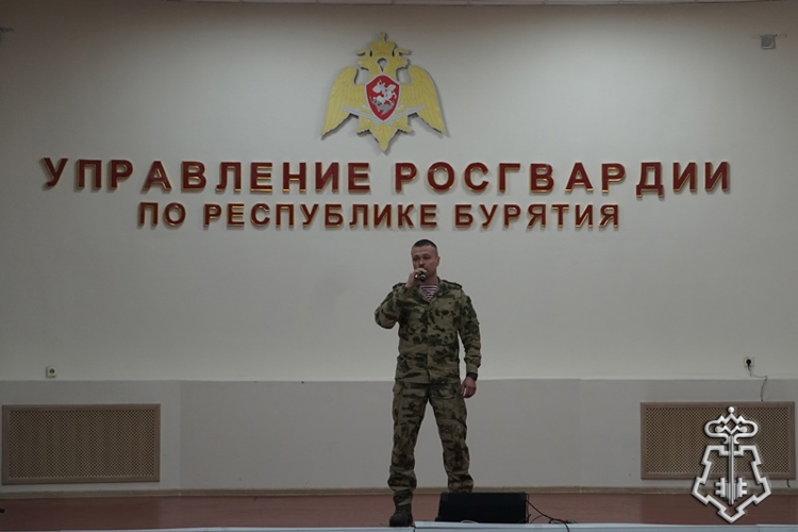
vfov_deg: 16.0
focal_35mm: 86
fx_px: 1895
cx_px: 399
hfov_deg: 23.8
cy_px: 266
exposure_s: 1/160
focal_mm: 57
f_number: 5.6
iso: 1000
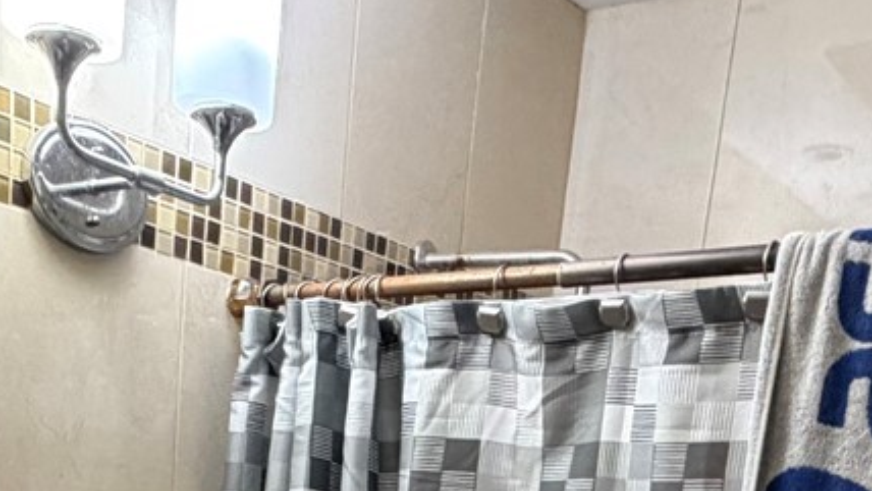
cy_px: 917
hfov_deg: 36.1
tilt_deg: -17.1
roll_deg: -4.8
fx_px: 1318
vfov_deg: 16.9
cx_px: 267
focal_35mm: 57
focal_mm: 2.22
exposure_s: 1/60
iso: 400
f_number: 2.2
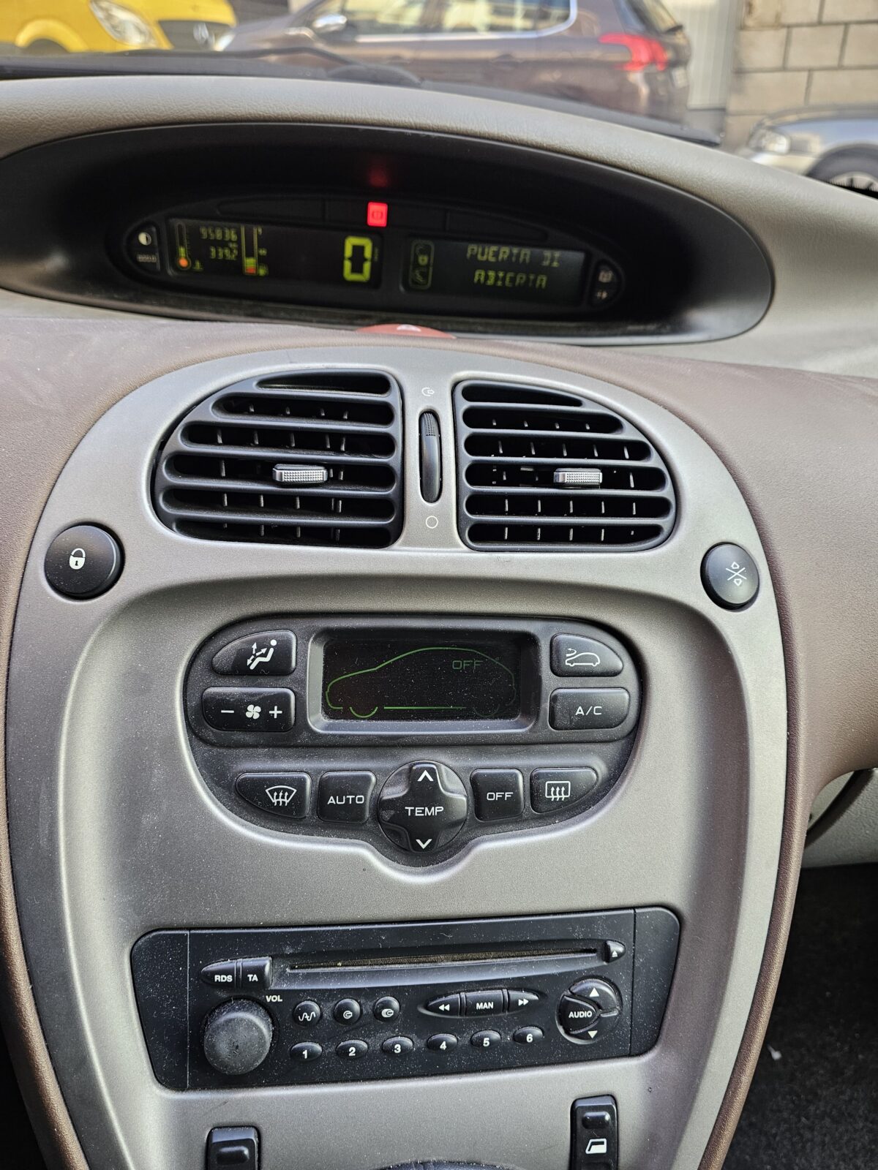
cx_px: 439
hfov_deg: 58.9
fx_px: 778
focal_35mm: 23
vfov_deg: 73.9
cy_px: 585
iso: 100
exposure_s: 1/100
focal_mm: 6.3
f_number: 1.7
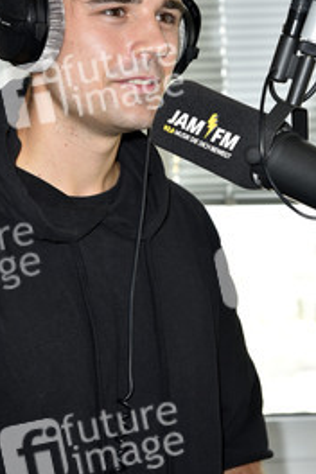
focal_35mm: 130
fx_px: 1712
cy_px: 176
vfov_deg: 15.7
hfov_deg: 10.5
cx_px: 144
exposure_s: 1/125
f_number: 5.6
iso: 400
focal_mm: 86
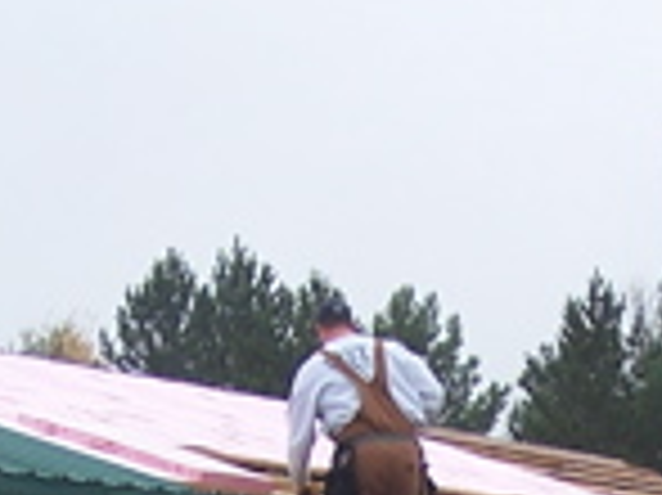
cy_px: 1004
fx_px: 3172
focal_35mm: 166
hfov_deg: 11.9
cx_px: 545
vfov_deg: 8.5
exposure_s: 1/125
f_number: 2.8
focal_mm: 6.3
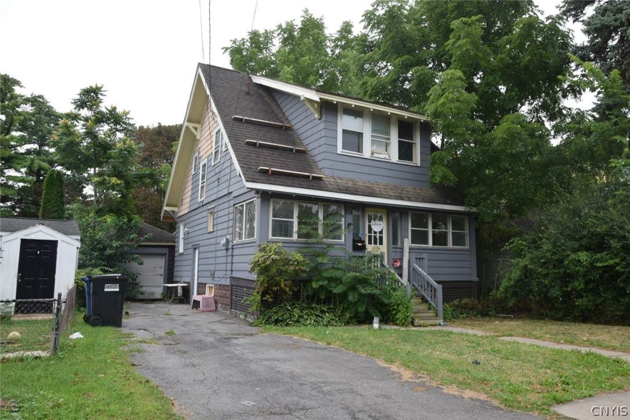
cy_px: 210
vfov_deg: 47.9
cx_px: 315
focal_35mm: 27
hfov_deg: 67.4
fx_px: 472
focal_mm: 18
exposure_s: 1/250
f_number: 8
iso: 360
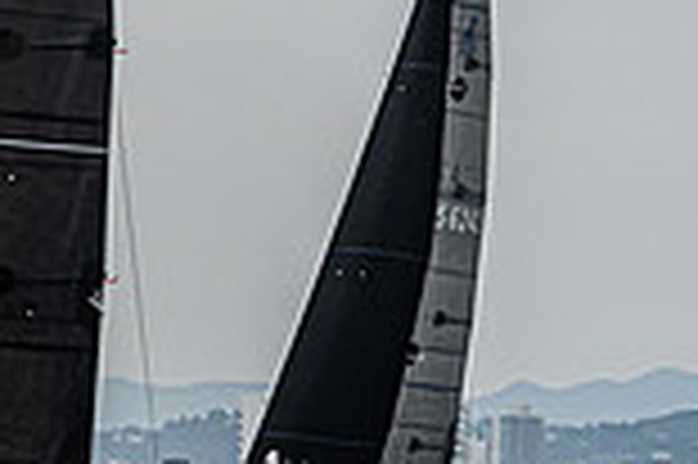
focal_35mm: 452
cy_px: 337
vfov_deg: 3.0
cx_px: -295
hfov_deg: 4.5
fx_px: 8754
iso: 400
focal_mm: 89
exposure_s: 1/4000
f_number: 6.3
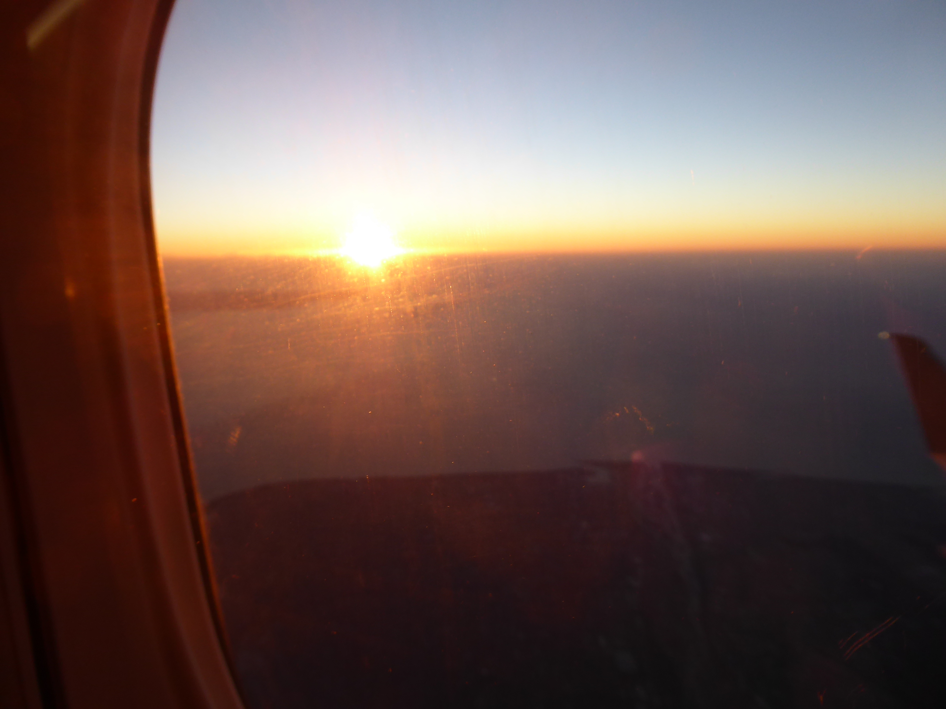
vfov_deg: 54.9
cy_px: 354
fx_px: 683
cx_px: 473
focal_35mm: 25
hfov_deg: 69.4
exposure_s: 1/80
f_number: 3.3
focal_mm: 4.3
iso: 100
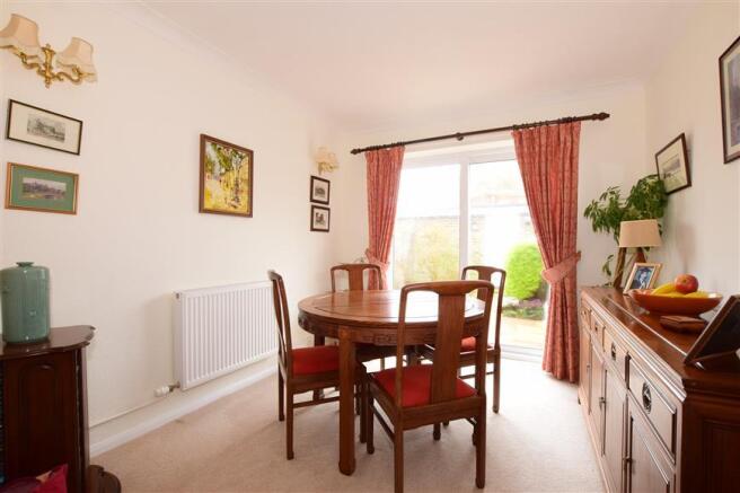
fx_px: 308
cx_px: 370
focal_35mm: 15
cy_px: 246
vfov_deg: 77.3
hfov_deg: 100.4
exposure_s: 1/2
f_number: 22
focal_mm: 10
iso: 400
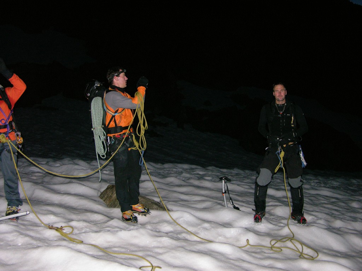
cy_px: 136
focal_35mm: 35
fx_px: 366
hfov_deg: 52.6
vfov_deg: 40.7
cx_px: 181
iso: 200
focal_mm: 8.9
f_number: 2.8
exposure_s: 1/60.1
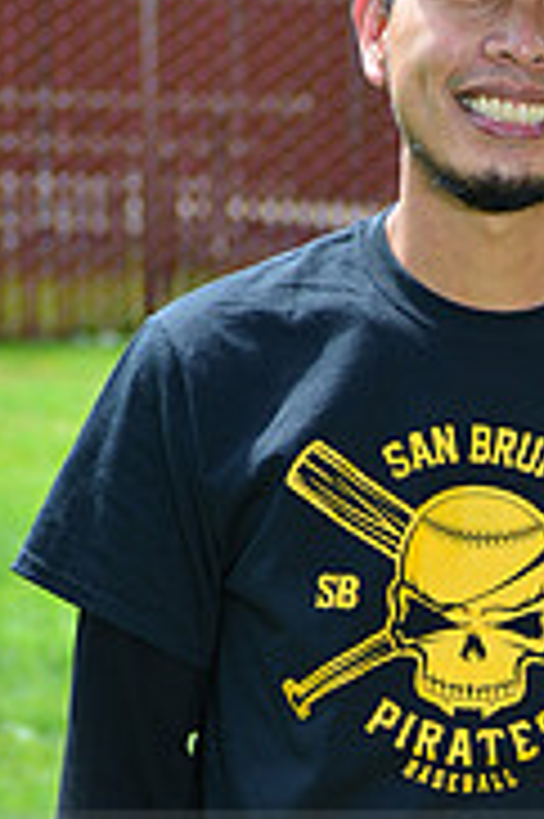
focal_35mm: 351
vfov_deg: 5.9
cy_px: 873
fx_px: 7971
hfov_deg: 3.9
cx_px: 735
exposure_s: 1/200
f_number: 8
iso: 200
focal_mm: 110
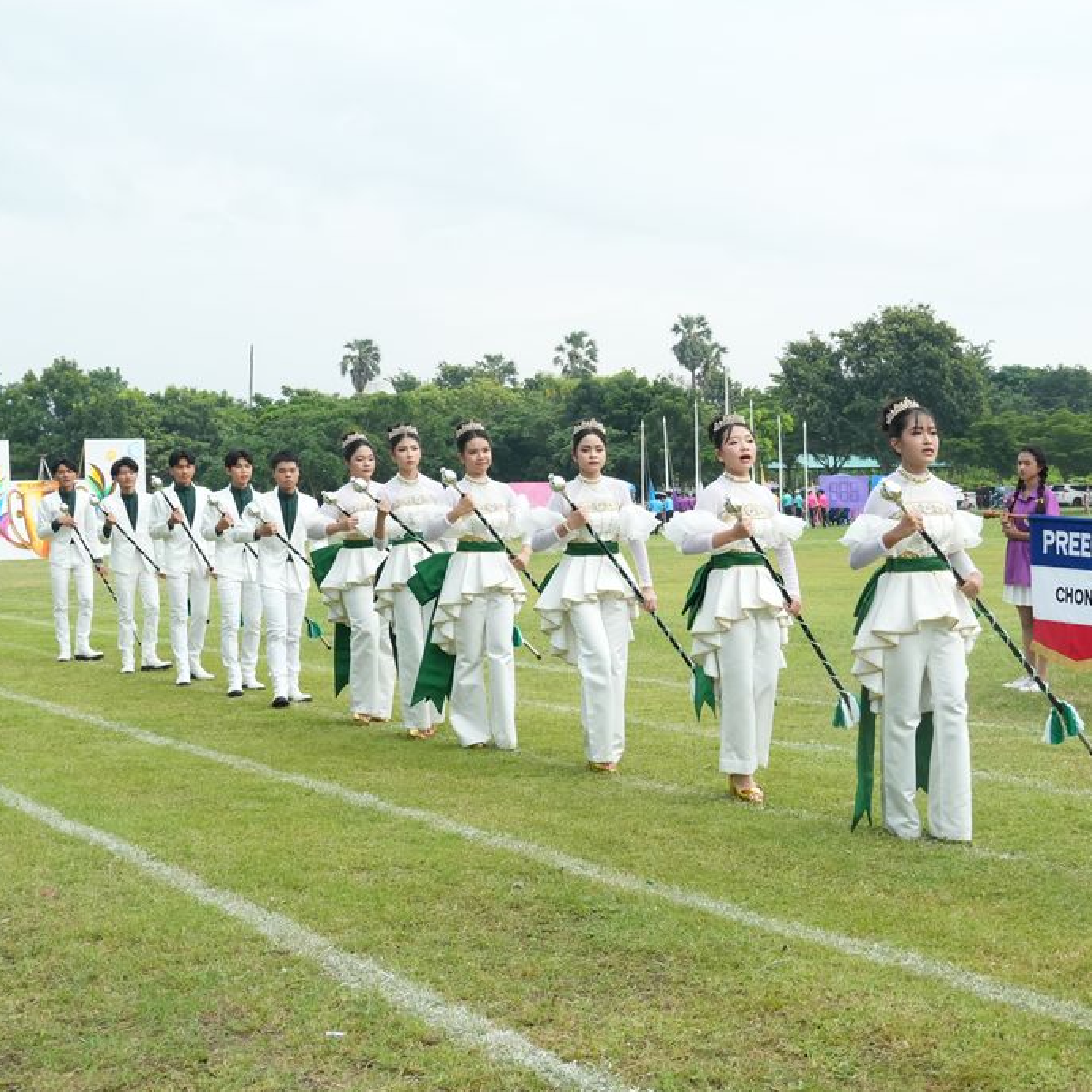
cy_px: 527
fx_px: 1927
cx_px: 677
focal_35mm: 54
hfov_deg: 31.5
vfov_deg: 31.6
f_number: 5.6
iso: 1250
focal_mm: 26
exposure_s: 1/2000
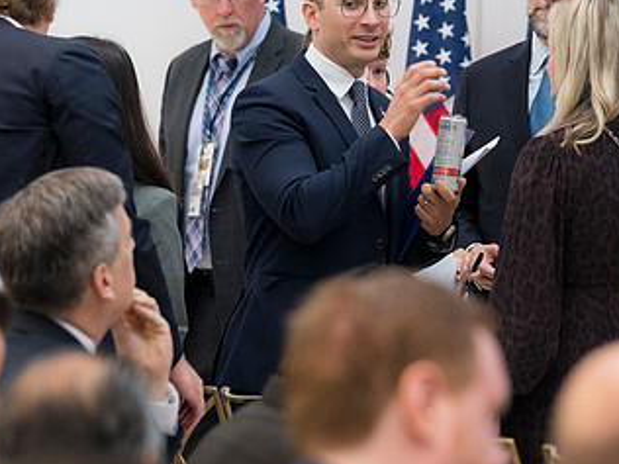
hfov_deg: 5.0
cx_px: 392
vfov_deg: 3.7
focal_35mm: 397
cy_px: 112
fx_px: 7099
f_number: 4
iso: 1250
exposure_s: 1/160
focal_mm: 150
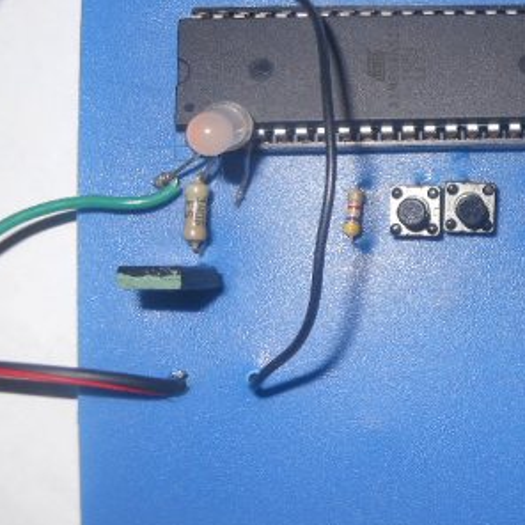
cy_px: 168
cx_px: 553
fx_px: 1081
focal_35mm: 63
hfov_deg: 25.6
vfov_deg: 27.1
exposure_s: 1/25
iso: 80
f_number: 11.2
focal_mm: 5.9
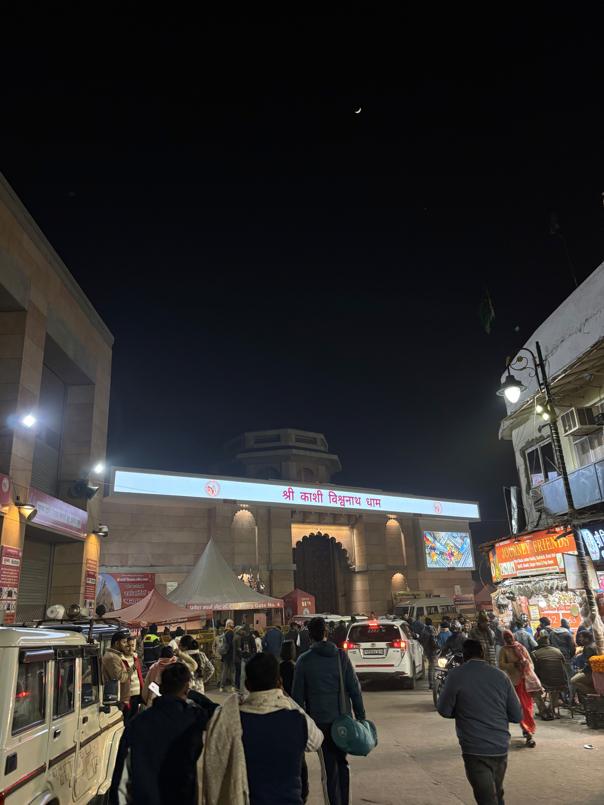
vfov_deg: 67.3
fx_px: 605
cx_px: 302
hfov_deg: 53.1
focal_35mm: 26
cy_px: 402
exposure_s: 1/100
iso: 100
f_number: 1.6
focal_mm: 5.96
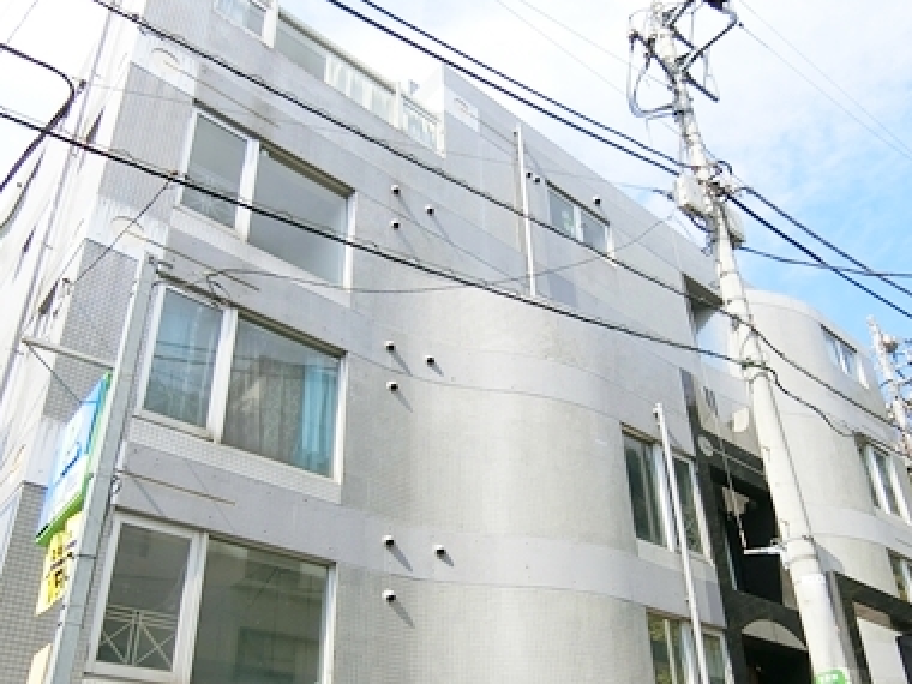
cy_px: 458
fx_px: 843
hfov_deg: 56.7
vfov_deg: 43.5
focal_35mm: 32
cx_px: 509
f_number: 6.9
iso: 80
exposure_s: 1/200
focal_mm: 4.06
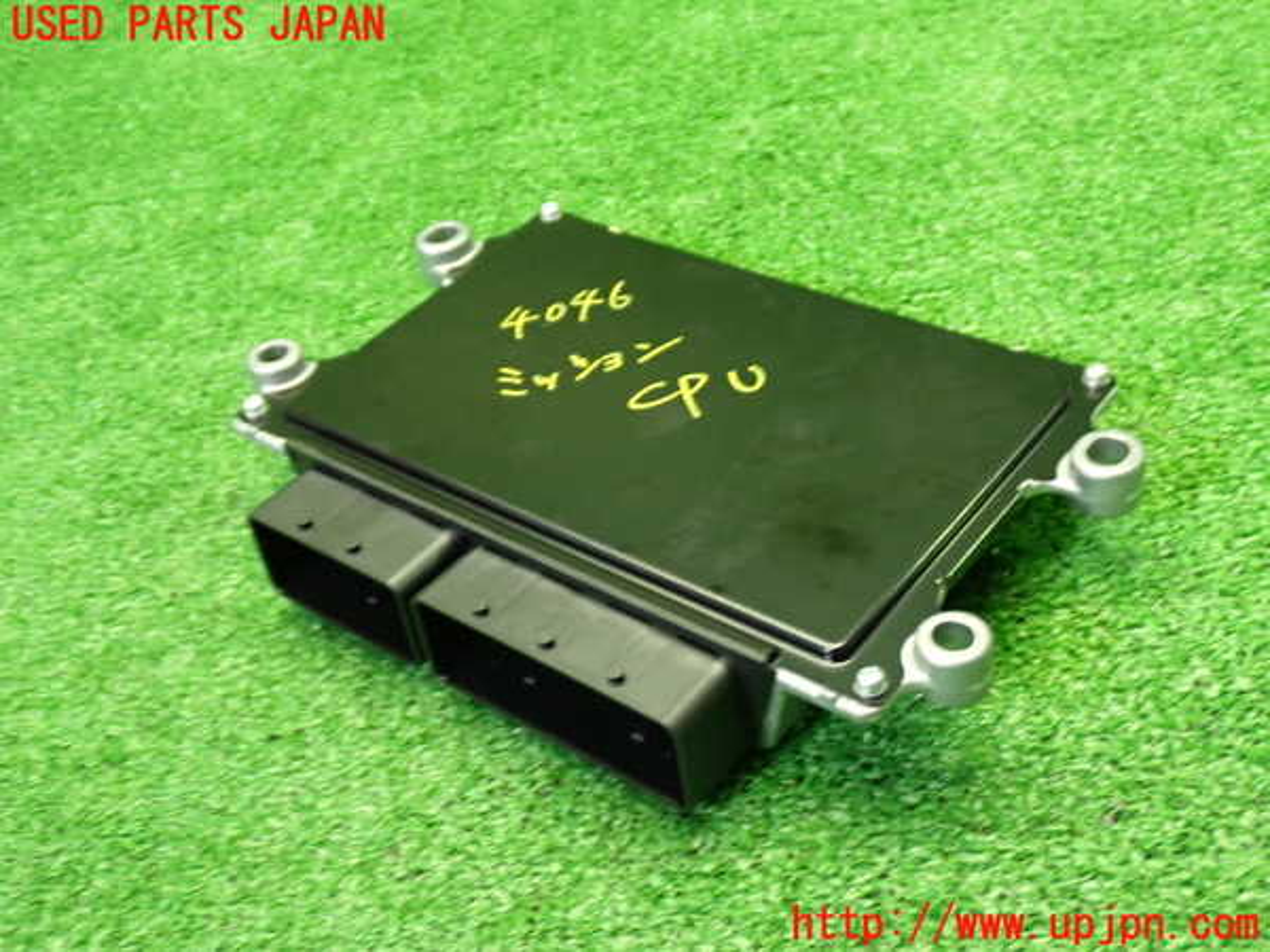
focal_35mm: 44
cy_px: 476
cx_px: 635
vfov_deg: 32.9
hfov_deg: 42.9
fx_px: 1614
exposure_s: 1/40
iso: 800
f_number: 2.9
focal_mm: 7.84
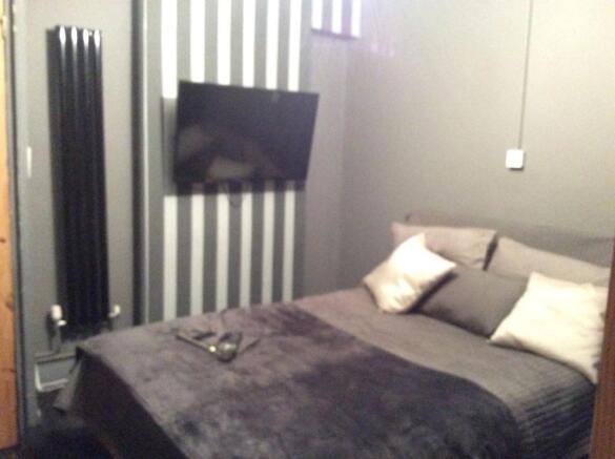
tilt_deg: -7.1
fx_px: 568
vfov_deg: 44.1
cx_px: 308
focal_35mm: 32
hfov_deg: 56.9
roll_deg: -0.6
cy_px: 230
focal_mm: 3.3
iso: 800
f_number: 2.4
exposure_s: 1/17
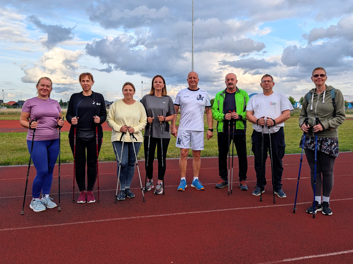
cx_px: 176
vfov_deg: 54.9
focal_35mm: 25
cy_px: 135
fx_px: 255
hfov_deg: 69.4
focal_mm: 6.9
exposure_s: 1/647
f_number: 1.68
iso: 18
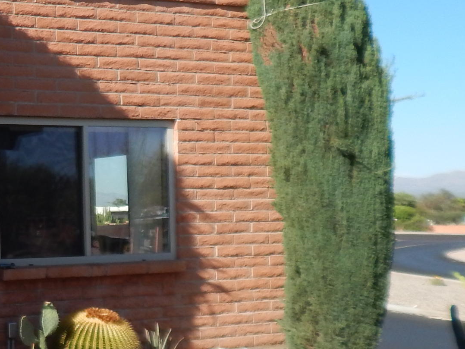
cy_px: 213
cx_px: -178
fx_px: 860
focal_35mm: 64
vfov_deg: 22.9
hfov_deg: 25.1
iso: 125
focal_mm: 4
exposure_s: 1/1250
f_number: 3
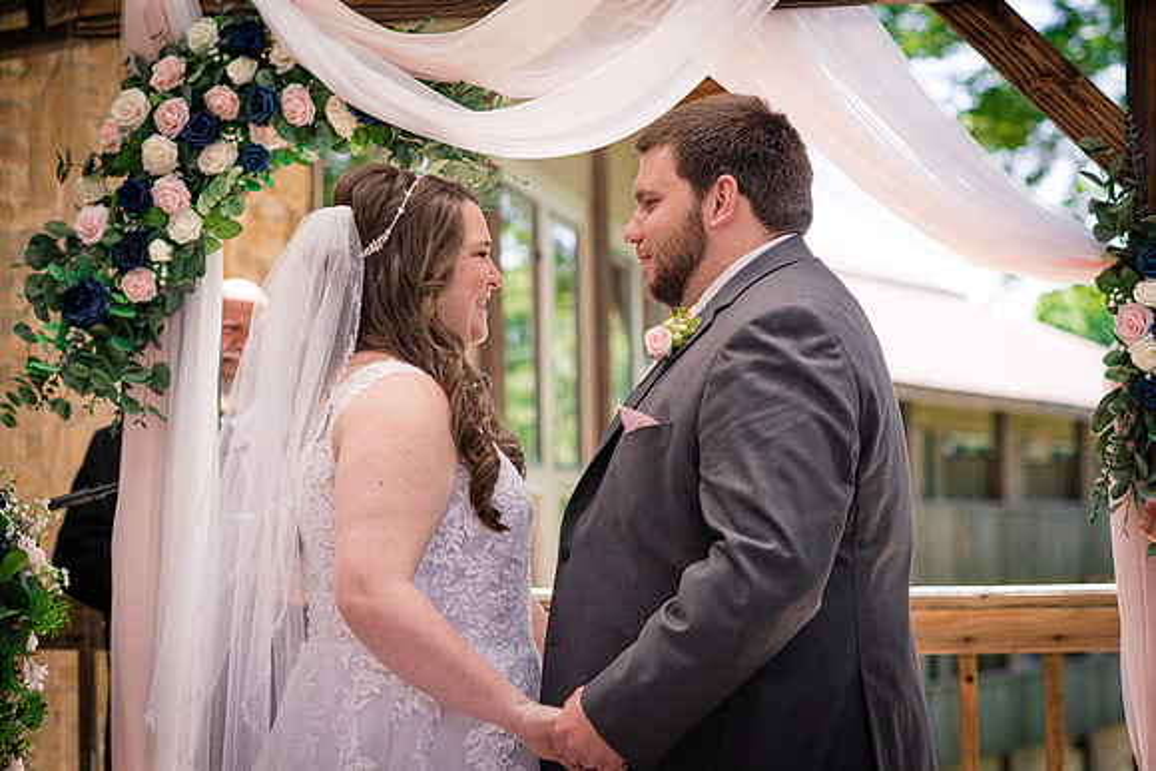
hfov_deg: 23.9
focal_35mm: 85
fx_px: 2730
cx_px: 578
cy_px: 386
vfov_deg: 16.1
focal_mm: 85
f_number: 3.5
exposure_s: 1/800
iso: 400
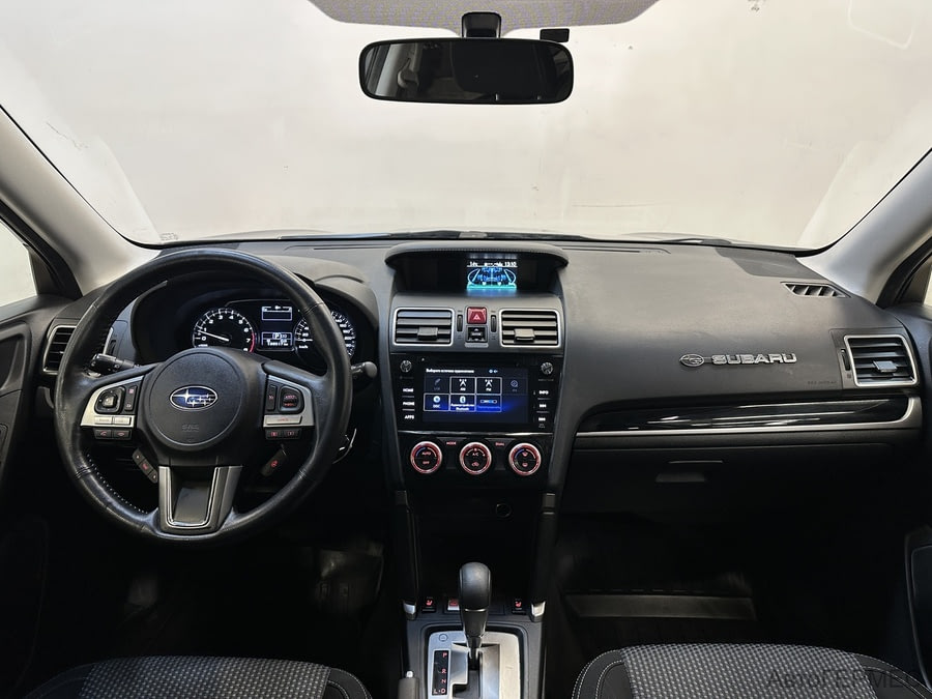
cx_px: 466
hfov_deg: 71.6
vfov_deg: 56.8
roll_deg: -0.3
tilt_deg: -19.2
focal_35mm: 24
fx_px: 646
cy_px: 350
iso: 160
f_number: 1.78
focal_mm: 6.86
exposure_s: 1/50
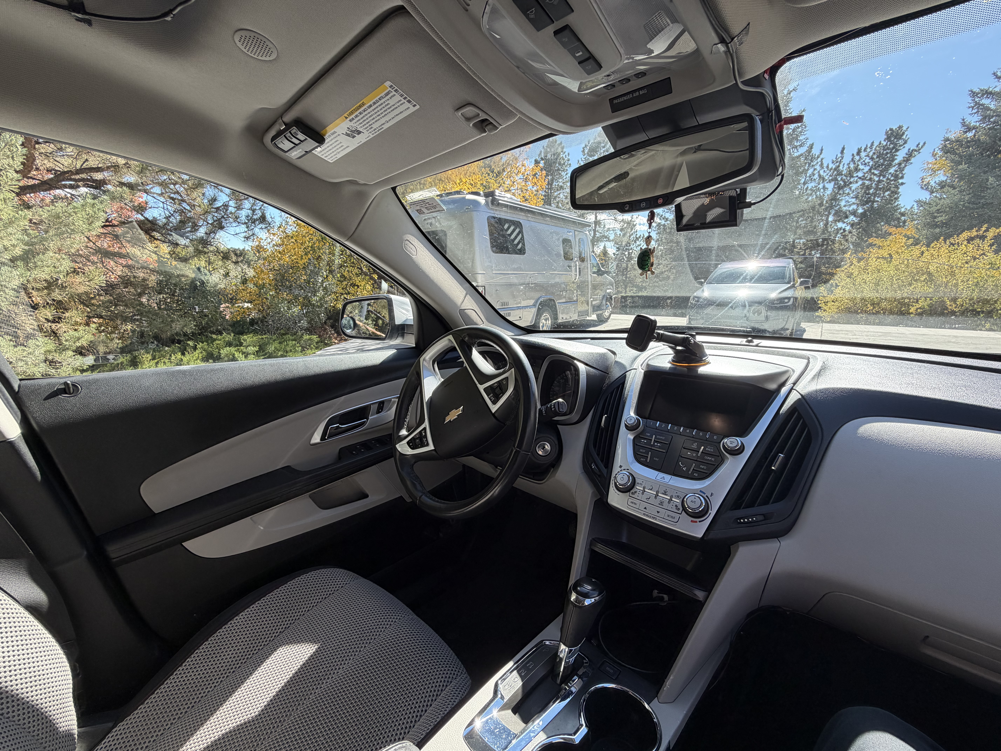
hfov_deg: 102.1
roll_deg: -0.4
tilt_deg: -14.6
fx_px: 405
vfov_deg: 85.7
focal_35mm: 14
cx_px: 500
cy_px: 376
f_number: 2.2
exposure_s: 1/230
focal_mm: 2.22
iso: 50
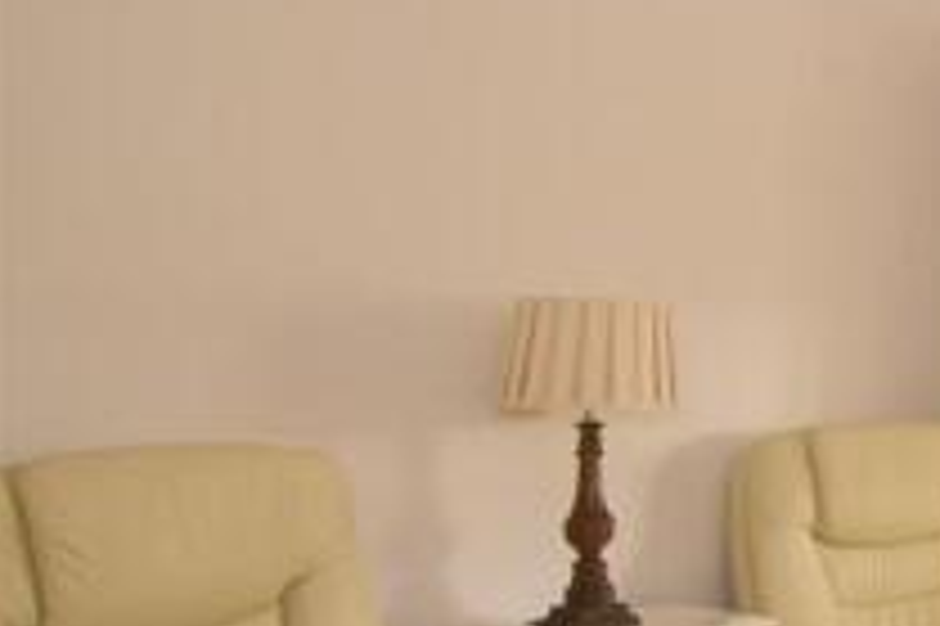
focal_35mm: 47
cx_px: 1471
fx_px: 1226
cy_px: 349
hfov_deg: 26.8
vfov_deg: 28.6
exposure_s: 1/5
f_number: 5.6
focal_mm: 10
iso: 400
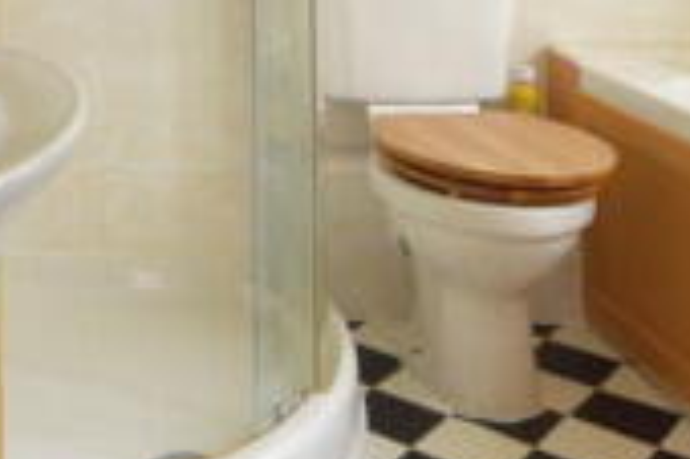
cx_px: 41
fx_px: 1111
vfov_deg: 20.9
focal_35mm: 58
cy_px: -158
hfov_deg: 32.4
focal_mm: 10
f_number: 4.5
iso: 3200
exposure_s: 1/125
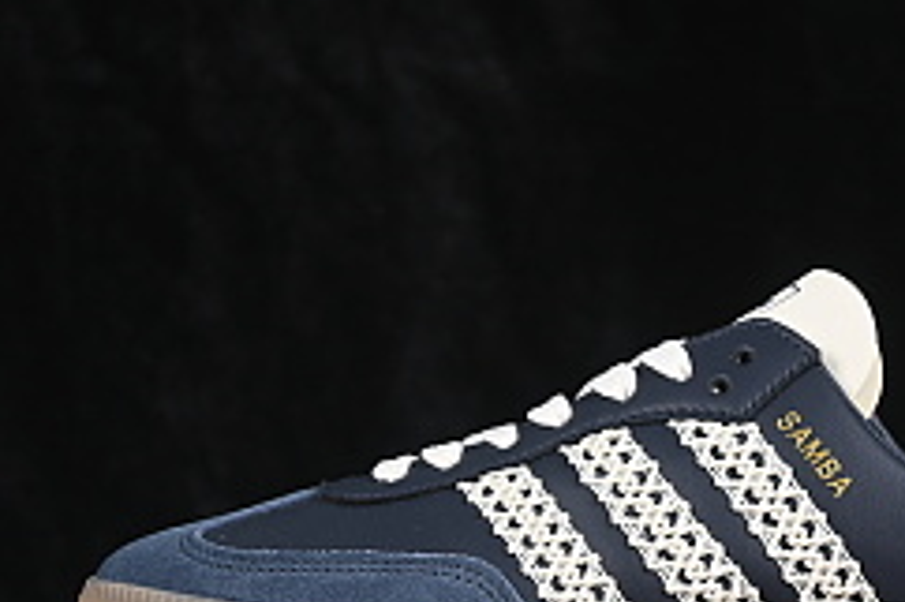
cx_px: 692
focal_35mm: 155
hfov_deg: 13.2
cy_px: 323
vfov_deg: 8.8
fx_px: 3894
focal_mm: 50
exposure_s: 1/60
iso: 160
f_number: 6.3
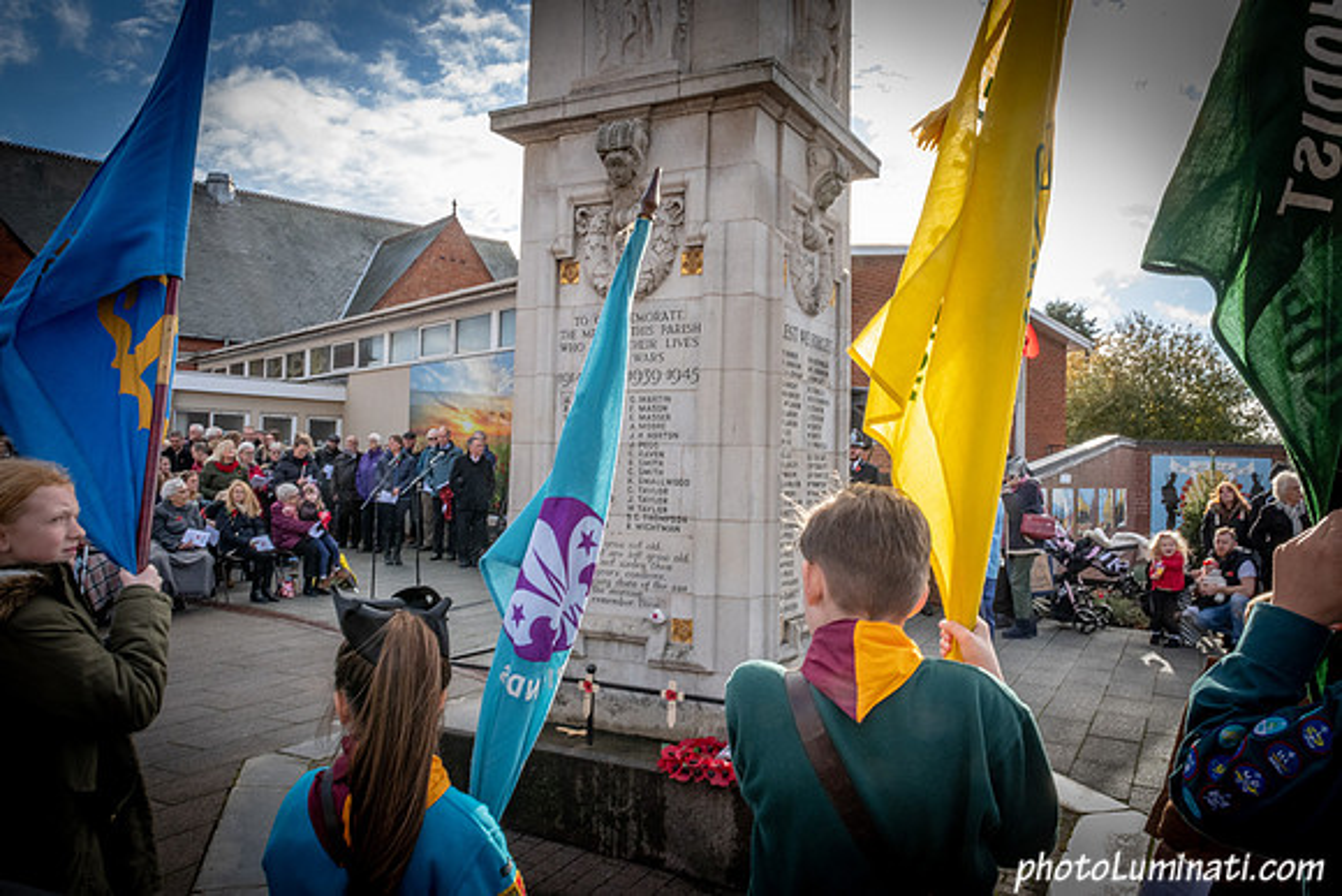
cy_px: 448
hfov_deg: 68.2
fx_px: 991
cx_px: 671
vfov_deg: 48.6
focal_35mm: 27
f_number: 22
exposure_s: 1/125
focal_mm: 24
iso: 1000
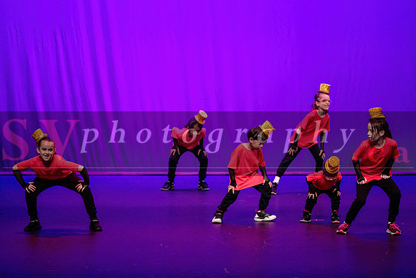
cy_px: 102
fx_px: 1860
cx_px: 192
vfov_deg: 8.5
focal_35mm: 161
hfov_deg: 12.8
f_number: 2.8
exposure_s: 1/400
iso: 1250
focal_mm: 125
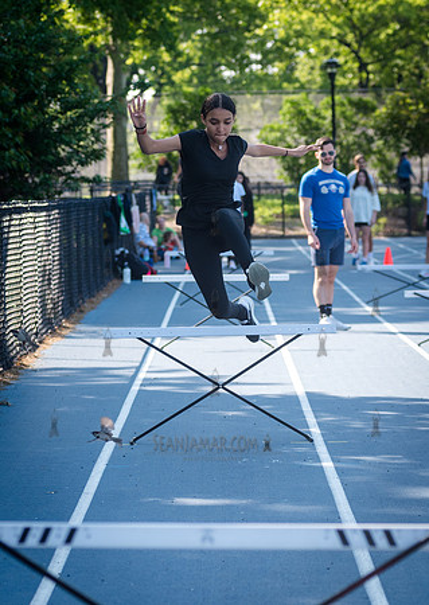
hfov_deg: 8.7
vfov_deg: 12.3
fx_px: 2815
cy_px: 267
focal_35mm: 164
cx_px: 179
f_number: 4
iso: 400
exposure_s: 1/800
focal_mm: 100
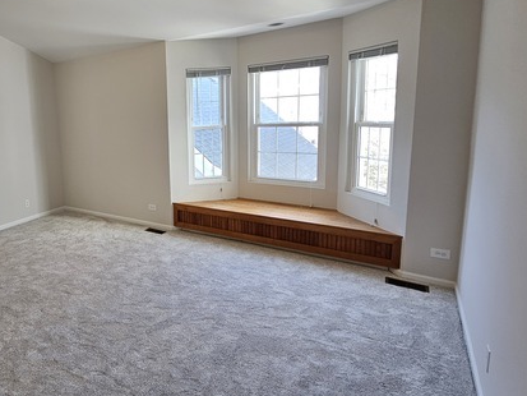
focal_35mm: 21
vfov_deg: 62.9
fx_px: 320
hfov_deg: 73.0
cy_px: 157
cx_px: 127
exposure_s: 1/60
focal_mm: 2.2
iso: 100
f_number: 2.2
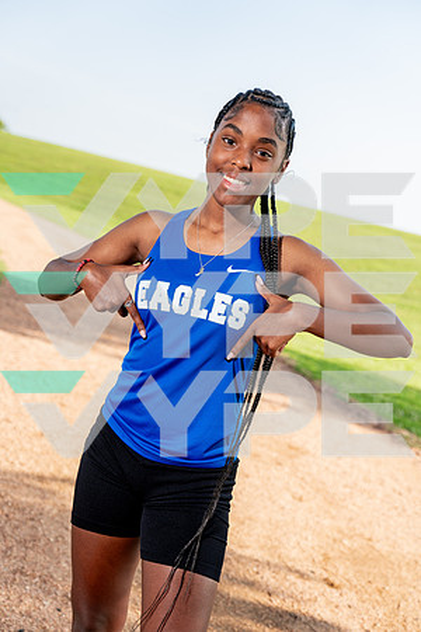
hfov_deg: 25.5
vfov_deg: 37.5
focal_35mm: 53
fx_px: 930
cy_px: 316
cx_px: 210
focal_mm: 53
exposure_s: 1/250
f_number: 4
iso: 100
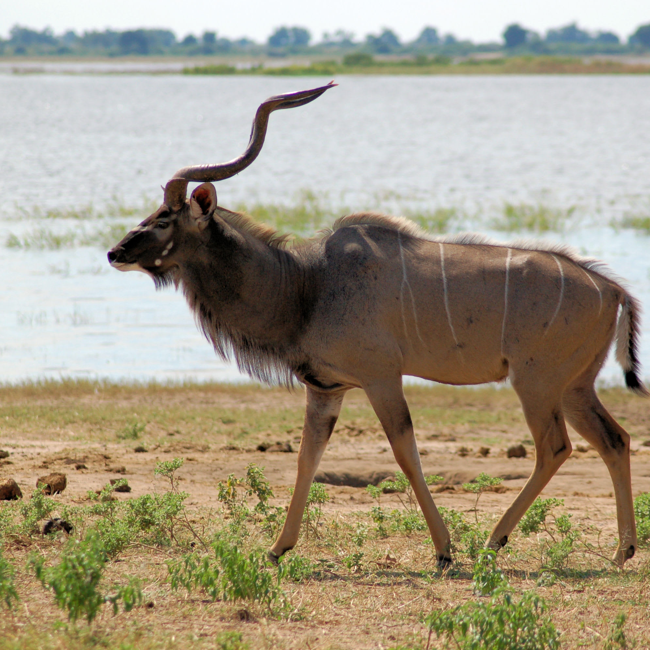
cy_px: 326
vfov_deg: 5.1
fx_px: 7351
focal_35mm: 346
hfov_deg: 5.1
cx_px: 363
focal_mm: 180
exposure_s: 1/1600
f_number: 5
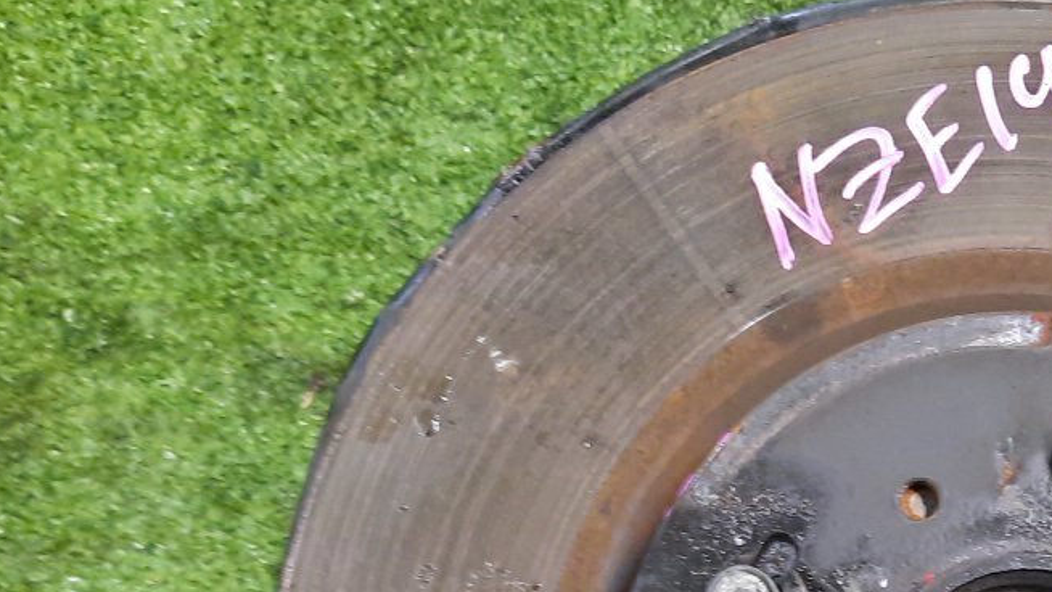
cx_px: 946
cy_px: 663
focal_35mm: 60
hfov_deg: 33.1
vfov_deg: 19.2
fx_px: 1674
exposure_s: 1/25
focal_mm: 4.6
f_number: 2
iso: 490
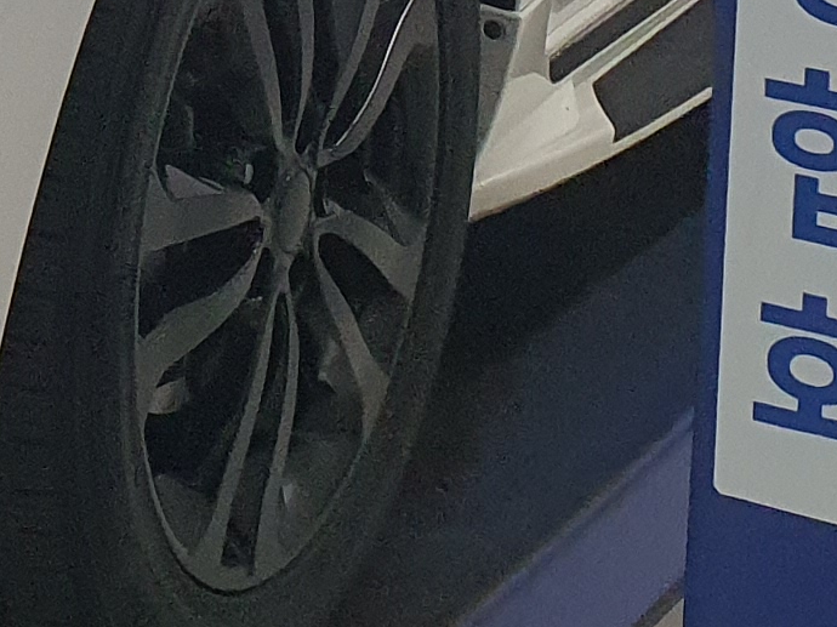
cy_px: -753
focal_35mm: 152
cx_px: -758
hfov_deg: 11.8
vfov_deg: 9.0
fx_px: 3674
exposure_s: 1/120
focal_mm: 4.3
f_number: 2.4
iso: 250
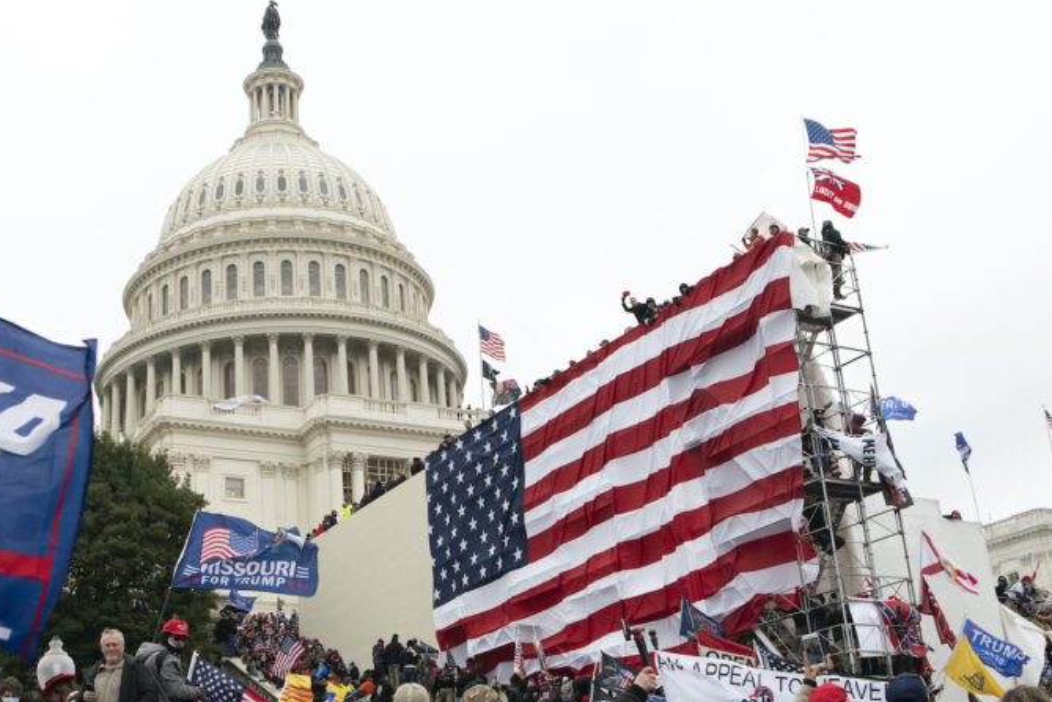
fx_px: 1432
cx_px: 381
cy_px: 427
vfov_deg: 27.5
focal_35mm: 49
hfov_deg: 40.0
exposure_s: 1/400
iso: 1000
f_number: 8
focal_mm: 32
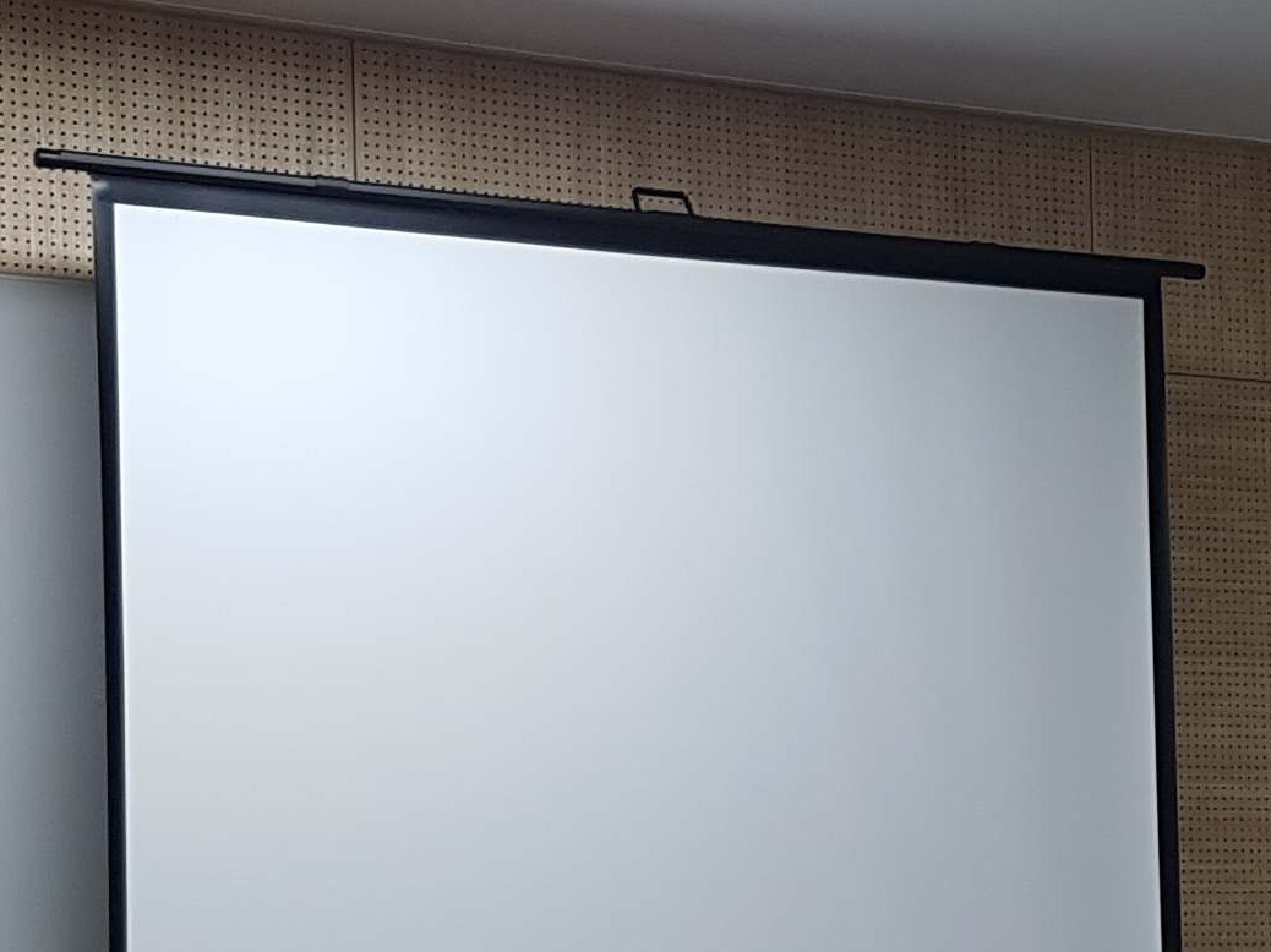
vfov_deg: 14.6
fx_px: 3708
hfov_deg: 19.4
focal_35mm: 101
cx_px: 875
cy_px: 713
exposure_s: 1/60
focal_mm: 4.2
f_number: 1.7
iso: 64
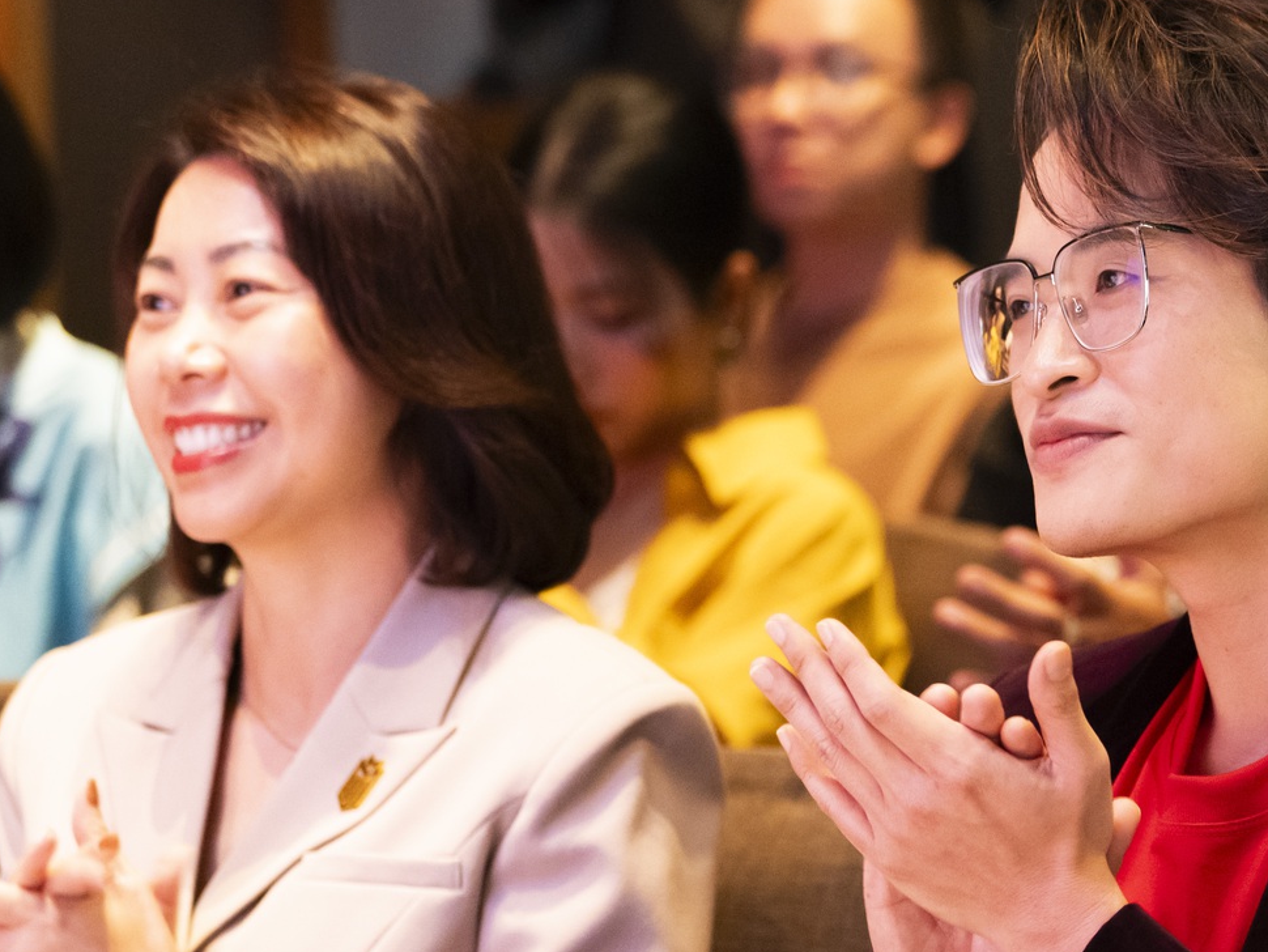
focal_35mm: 241
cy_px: 767
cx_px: 1501
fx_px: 8830
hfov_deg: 8.1
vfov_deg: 6.2
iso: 2000
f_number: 3.2
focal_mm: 95
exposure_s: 1/100
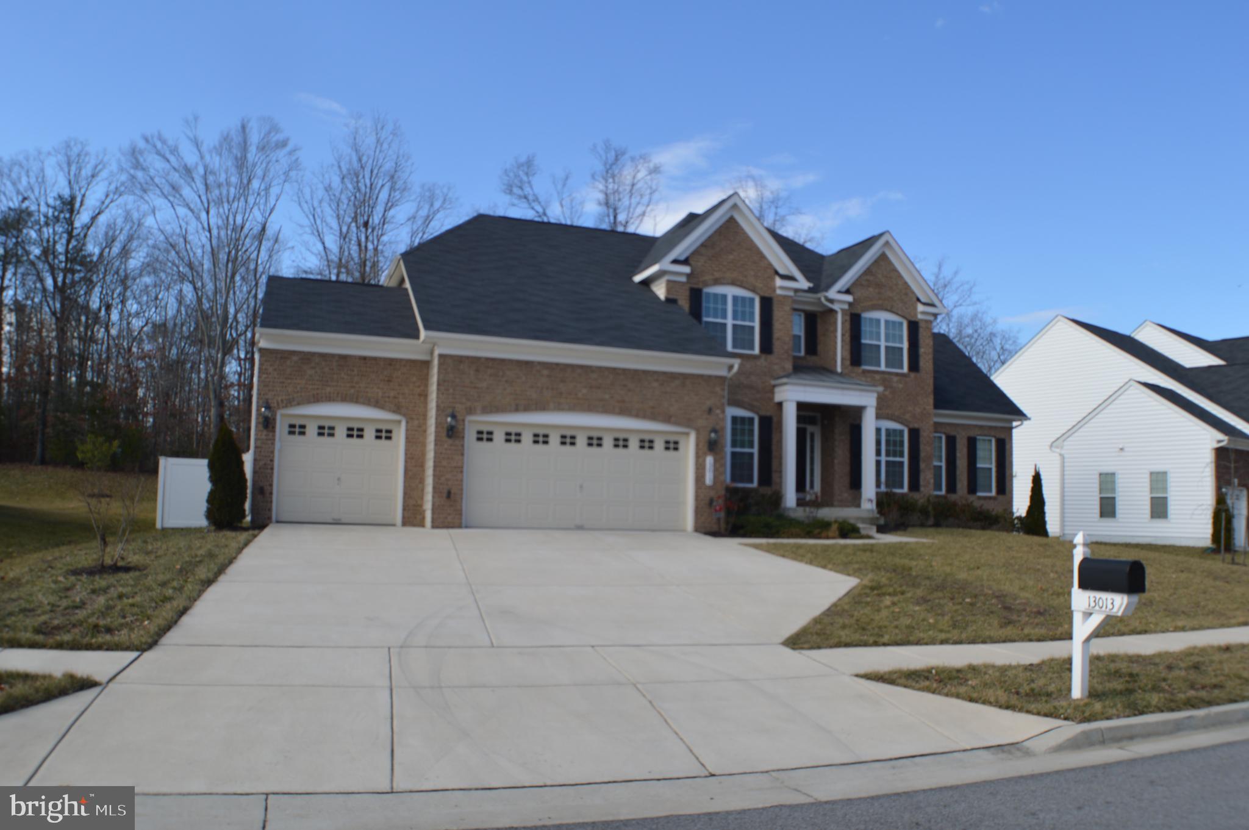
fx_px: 1144
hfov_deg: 57.3
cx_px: 624
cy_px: 415
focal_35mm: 33
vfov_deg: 39.9
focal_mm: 22
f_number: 8
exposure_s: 1/250
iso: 100
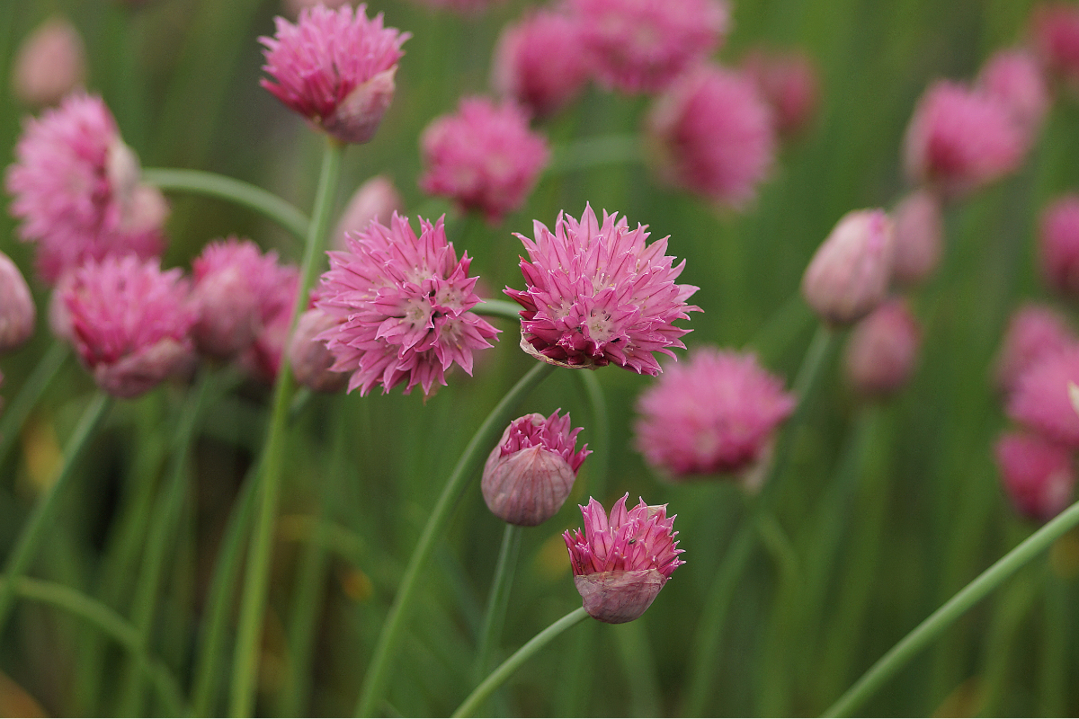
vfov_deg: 9.1
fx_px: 4495
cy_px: 360
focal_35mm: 150
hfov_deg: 13.7
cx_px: 540
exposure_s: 1/200
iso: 100
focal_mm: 100
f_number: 2.8
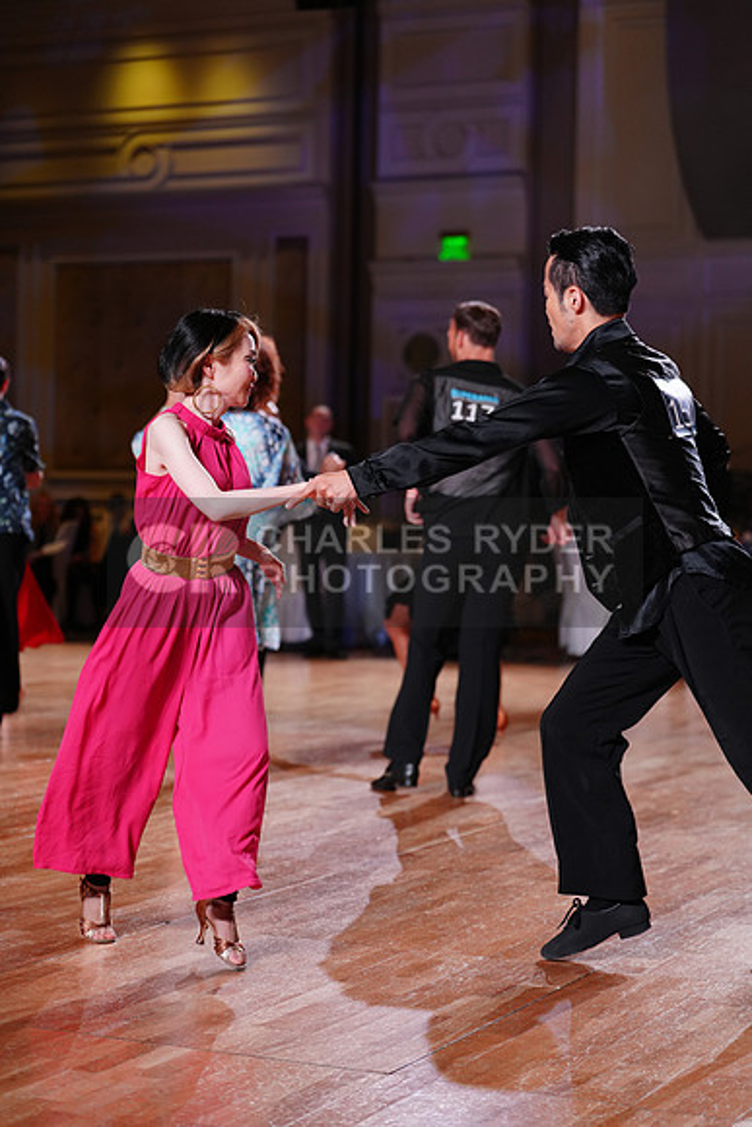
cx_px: 376
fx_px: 2192
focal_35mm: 70
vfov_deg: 28.8
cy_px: 564
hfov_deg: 19.5
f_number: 2.8
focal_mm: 70
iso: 1000
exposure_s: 1/400
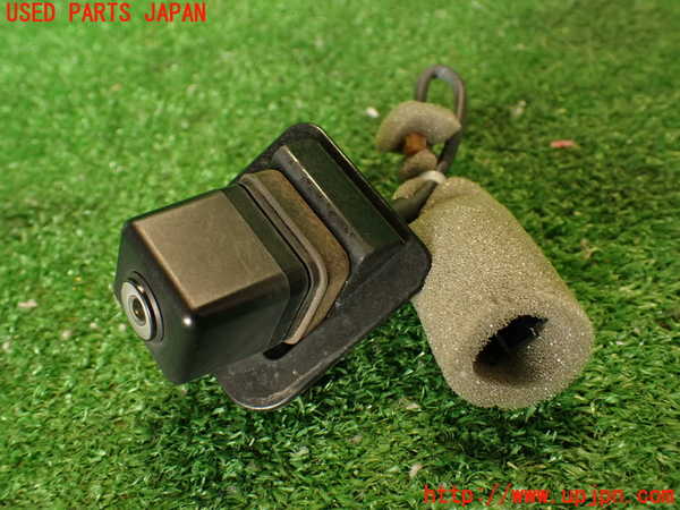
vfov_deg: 44.2
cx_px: 340
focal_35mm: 32
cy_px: 255
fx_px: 629
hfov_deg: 56.8
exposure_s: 1/30
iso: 250
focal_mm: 5.79
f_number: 2.4
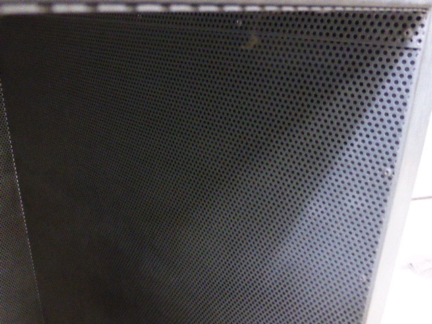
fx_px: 387
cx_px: 216
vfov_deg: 45.4
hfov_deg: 58.4
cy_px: 162
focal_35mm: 31
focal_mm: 5.4
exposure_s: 1/20
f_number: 3.6
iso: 1600
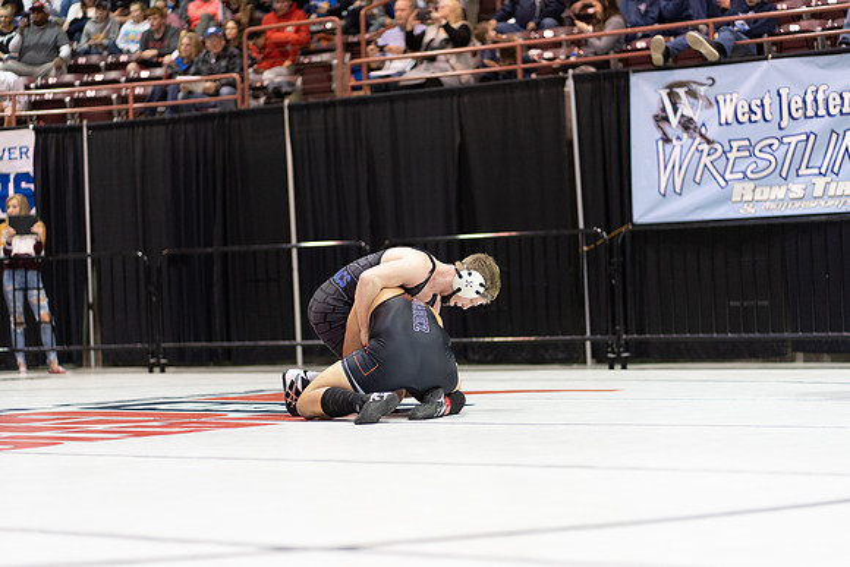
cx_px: 425
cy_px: 284
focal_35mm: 85
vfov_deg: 16.1
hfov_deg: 23.9
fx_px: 2007
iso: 2000
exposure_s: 1/500
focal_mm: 85
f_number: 1.8
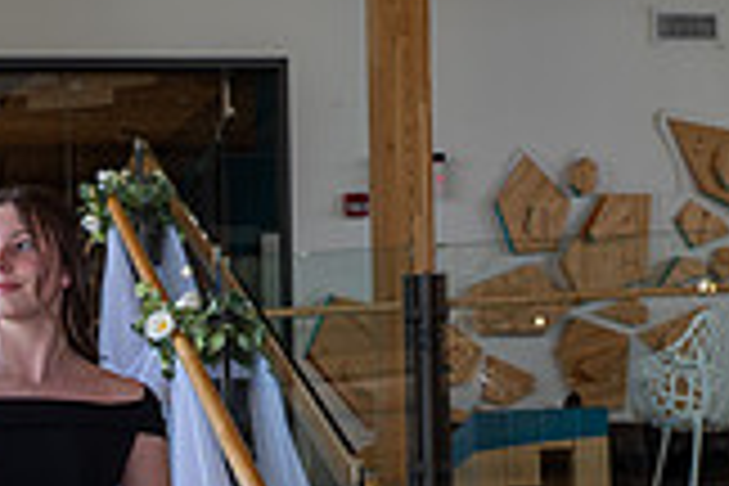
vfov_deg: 15.1
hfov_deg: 22.6
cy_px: 655
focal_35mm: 86
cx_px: -22
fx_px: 1741
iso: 100
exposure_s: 1/125
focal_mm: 24
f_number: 3.5
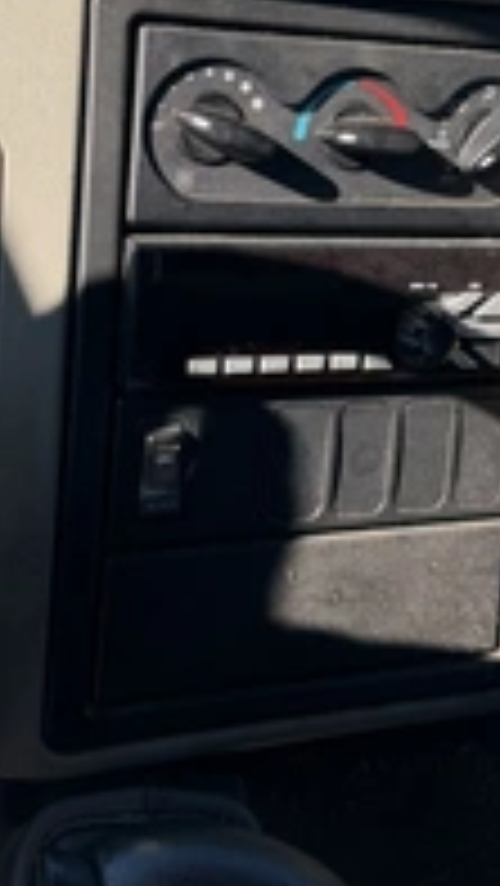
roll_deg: -12.0
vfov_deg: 37.9
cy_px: 198
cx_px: 315
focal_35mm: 53
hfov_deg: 22.6
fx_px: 1248
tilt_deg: -19.2
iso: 100
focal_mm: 6.76
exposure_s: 1/1437
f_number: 1.78
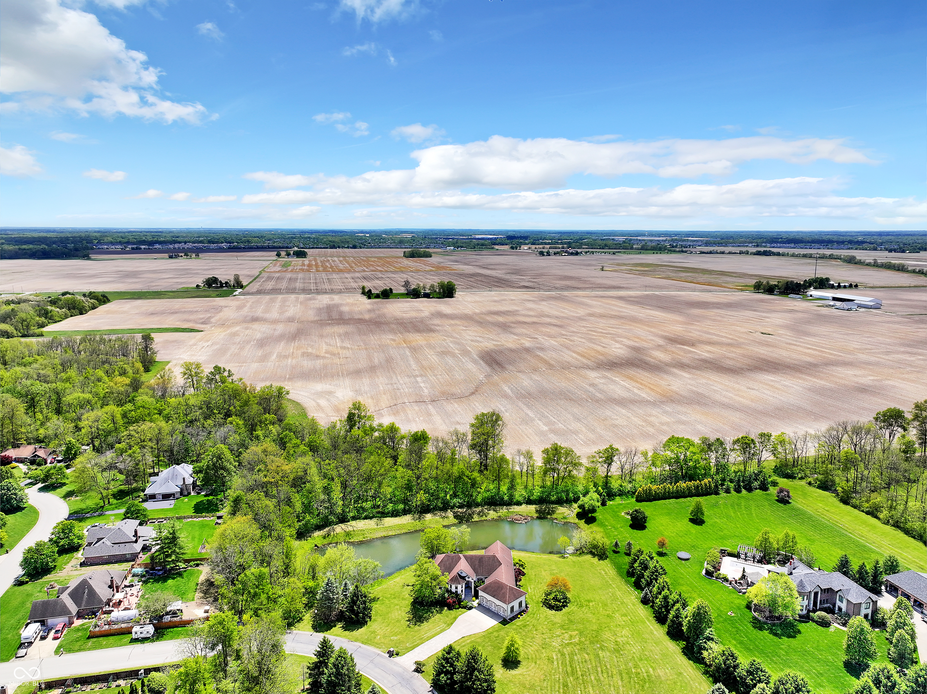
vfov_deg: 56.8
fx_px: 642
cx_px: 464
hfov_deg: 71.6
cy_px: 347
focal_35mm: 24
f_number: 2.8
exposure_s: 1/160
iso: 110
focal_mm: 12.29
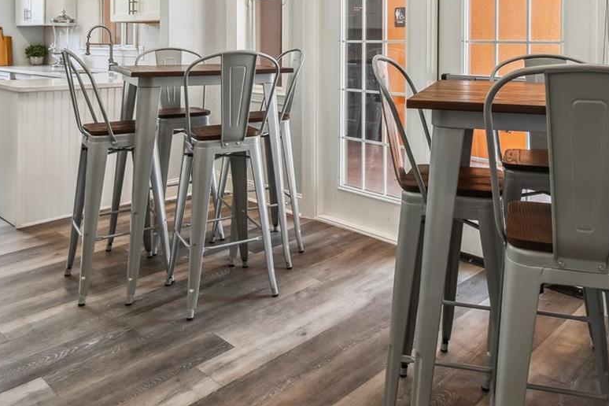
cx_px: 369
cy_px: 46
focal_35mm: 31
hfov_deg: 59.7
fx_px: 524
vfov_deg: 39.5
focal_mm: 10
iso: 100
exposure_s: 1/13
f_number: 7.1
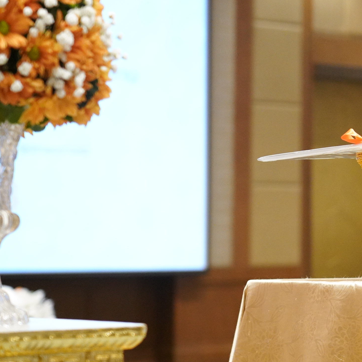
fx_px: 1621
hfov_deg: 12.4
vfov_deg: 12.7
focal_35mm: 137
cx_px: 445
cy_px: 92
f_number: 4
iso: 6400
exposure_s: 1/125
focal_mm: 59
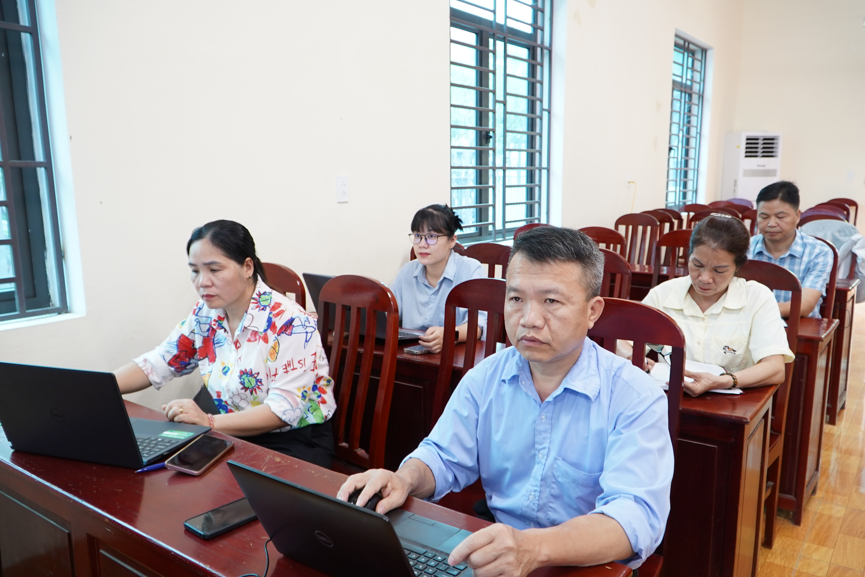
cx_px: 432
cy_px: 288
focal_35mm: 27
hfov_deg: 67.4
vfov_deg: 47.9
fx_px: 649
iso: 800
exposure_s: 1/30
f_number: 4
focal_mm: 18
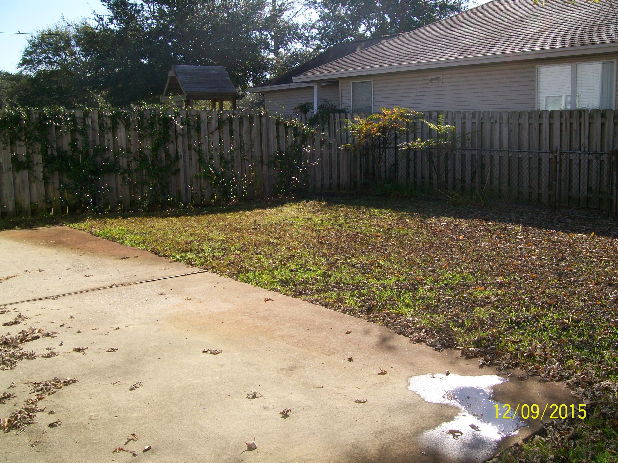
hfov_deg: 54.0
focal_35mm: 34
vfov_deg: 41.8
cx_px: 309
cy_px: 232
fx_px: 607
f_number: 4.9
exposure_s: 1/320
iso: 64
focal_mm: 6.1
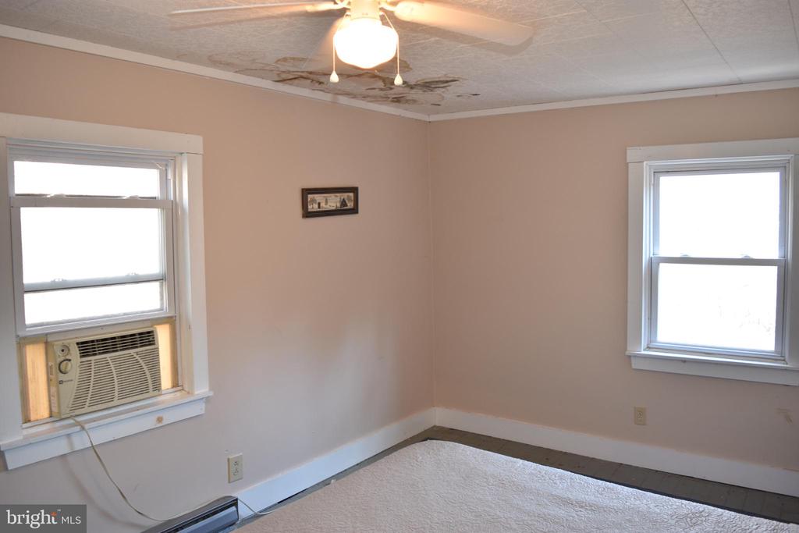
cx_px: 400
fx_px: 599
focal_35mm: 27
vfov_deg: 47.9
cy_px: 266
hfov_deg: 67.4
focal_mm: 18
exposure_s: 1/30
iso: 400
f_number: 3.5
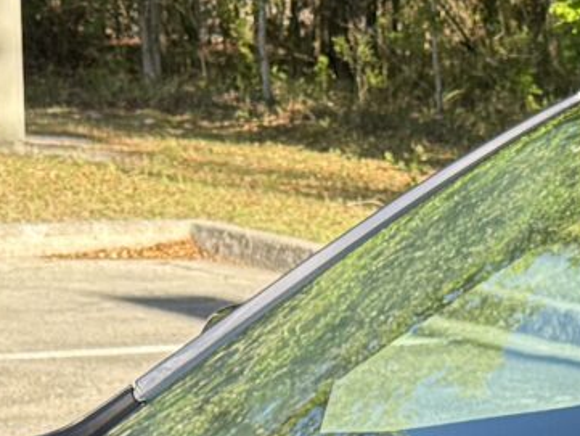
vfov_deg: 8.0
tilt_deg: -21.7
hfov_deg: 11.4
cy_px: 1092
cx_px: 700
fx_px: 2849
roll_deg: -3.5
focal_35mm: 170
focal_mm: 6.76
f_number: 1.78
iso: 100
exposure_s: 1/898
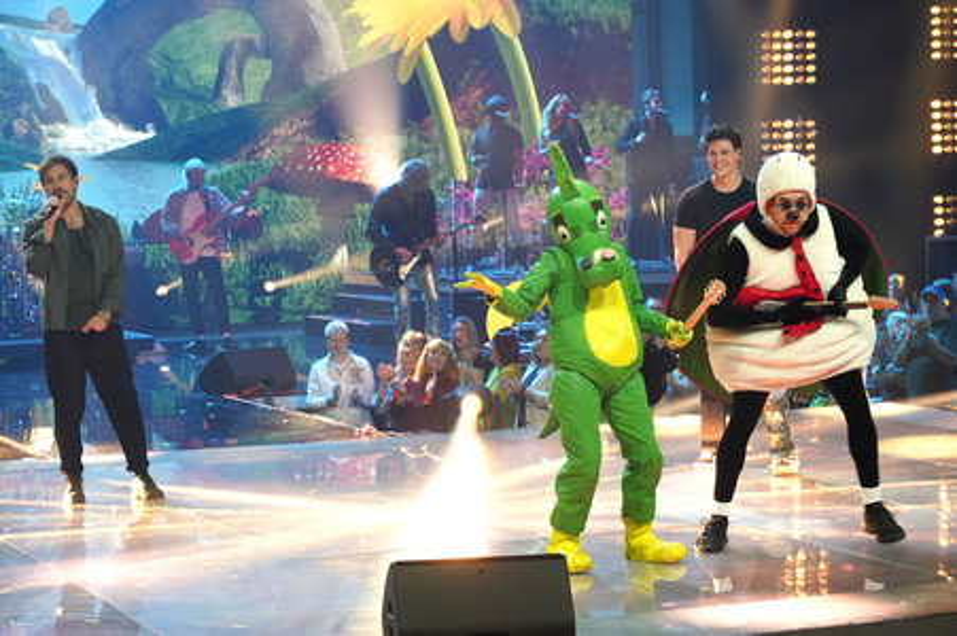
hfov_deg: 24.2
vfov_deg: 16.2
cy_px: 318
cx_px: 478
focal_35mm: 84
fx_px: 2231
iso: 3200
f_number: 5.6
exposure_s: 1/160
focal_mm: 84
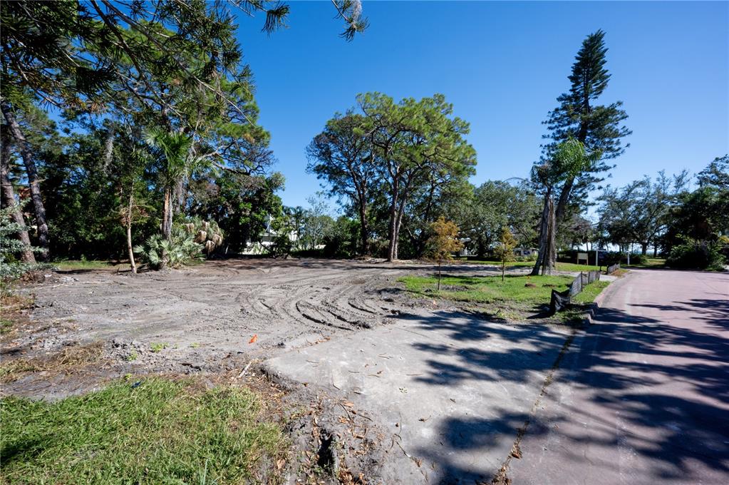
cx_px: 364
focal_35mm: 14
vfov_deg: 81.1
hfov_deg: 104.3
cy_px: 242
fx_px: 283
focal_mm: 14
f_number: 22
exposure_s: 1/60
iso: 250
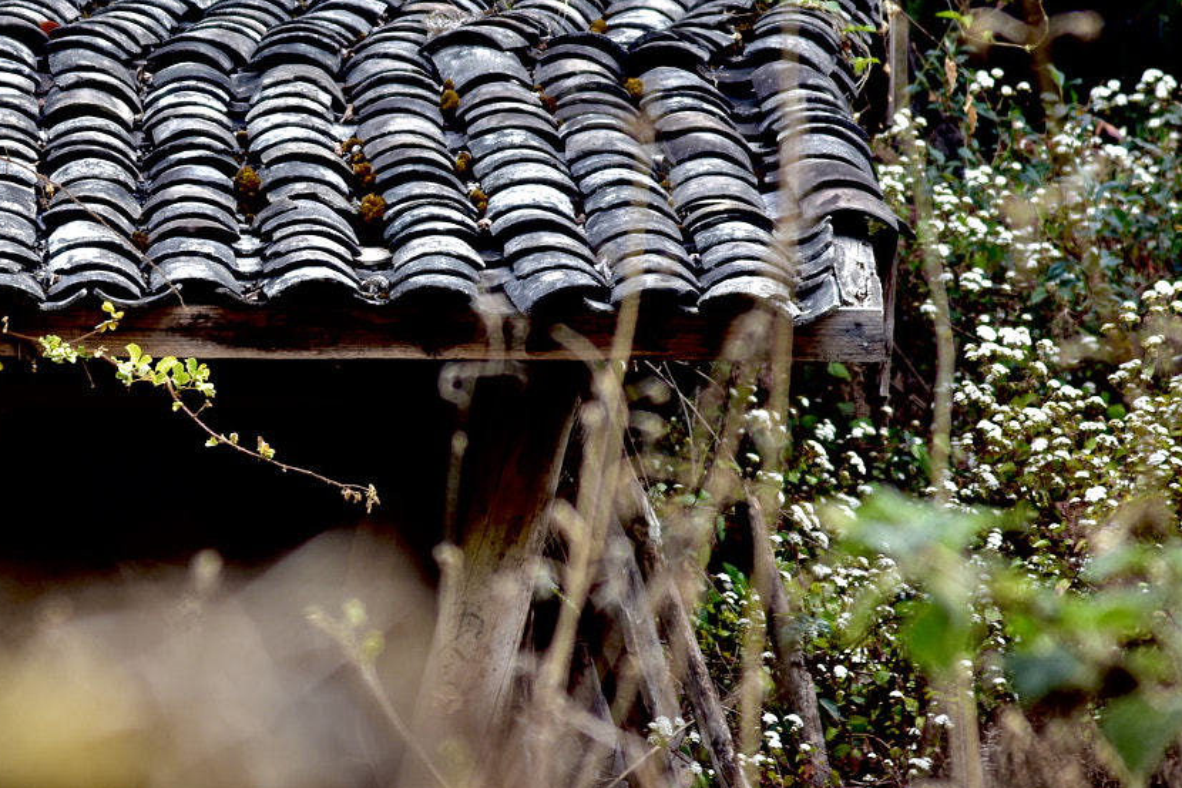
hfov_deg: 5.9
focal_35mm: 347
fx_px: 11390
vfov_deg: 4.0
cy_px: 301
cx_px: 93
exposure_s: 1/125
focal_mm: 120
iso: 100
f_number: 4
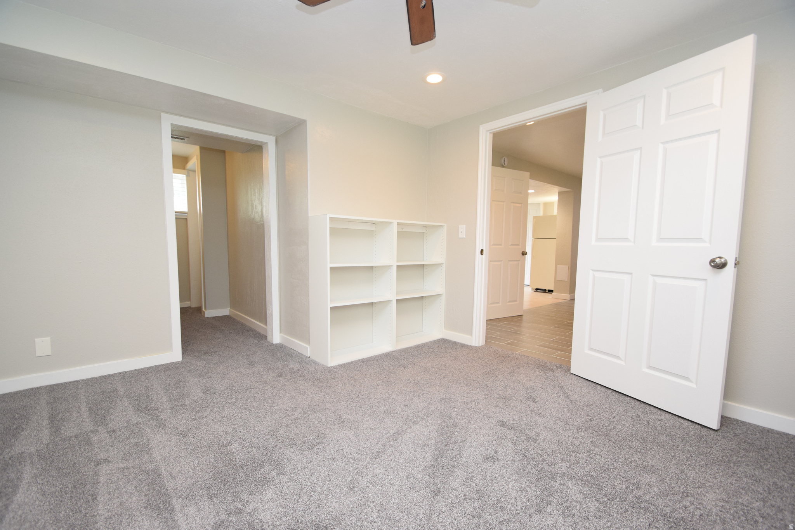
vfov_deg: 77.3
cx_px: 398
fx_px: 331
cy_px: 265
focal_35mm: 15
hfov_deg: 100.4
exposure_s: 1/100
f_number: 5
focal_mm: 10
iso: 800
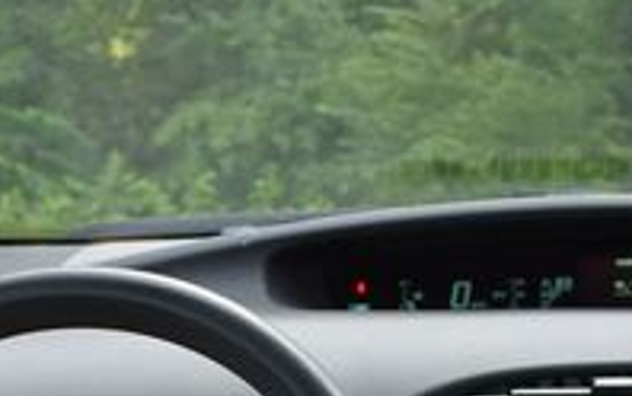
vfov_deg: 13.7
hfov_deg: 23.0
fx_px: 1534
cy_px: 624
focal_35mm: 89
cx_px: 144
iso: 400
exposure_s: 1/250
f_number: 4
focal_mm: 18
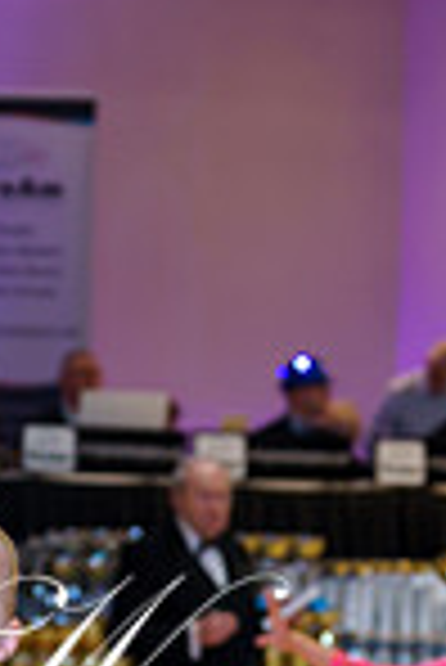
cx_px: -50
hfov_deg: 5.3
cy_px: 777
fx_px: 4820
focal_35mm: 260
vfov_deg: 7.8
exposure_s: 1/100
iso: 400
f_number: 2.8
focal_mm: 57
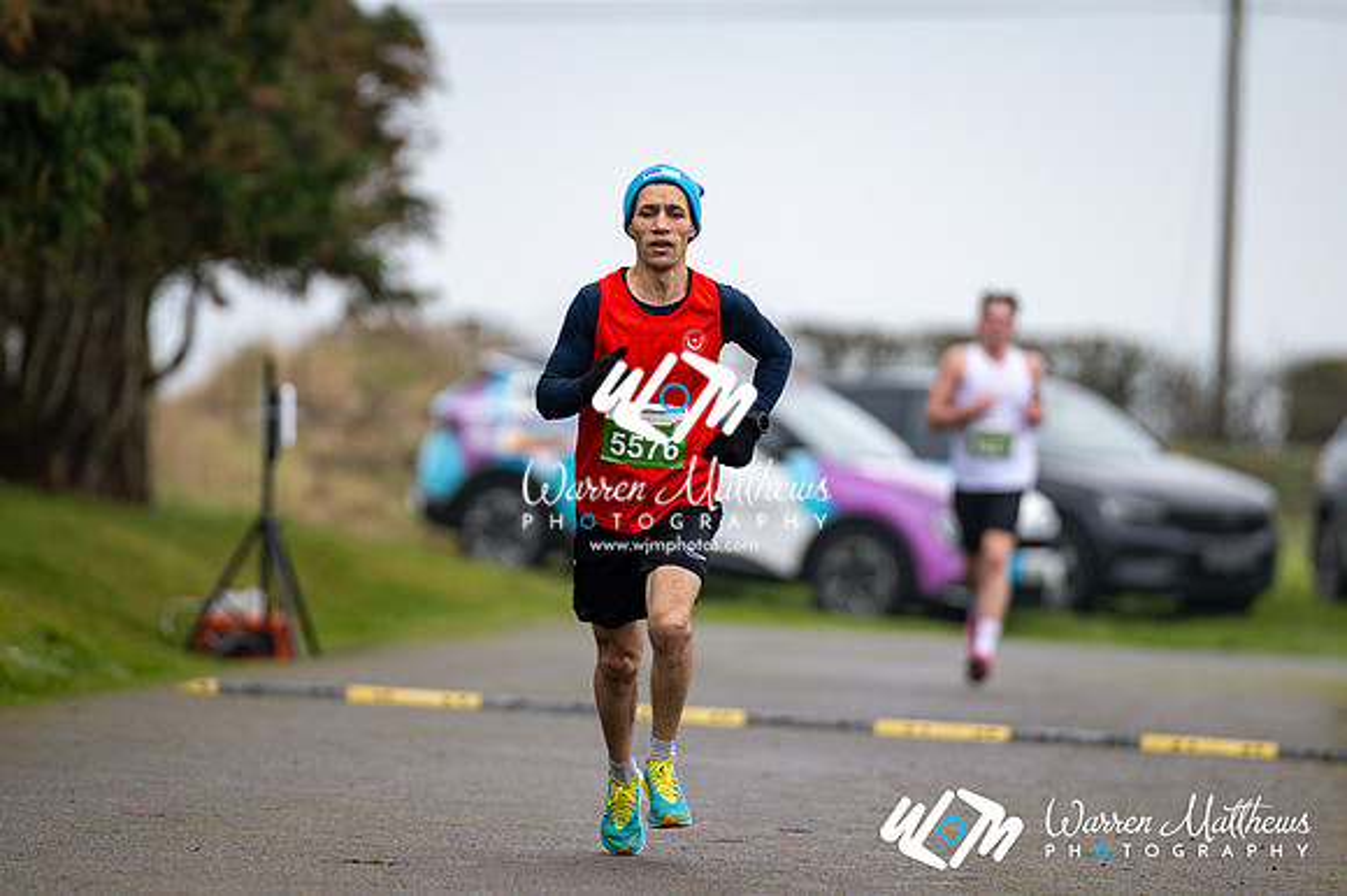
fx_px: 16827
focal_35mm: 450
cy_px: 448
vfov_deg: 3.1
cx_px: 674
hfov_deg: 4.6
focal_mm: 300
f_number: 2.8
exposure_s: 1/1600
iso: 320
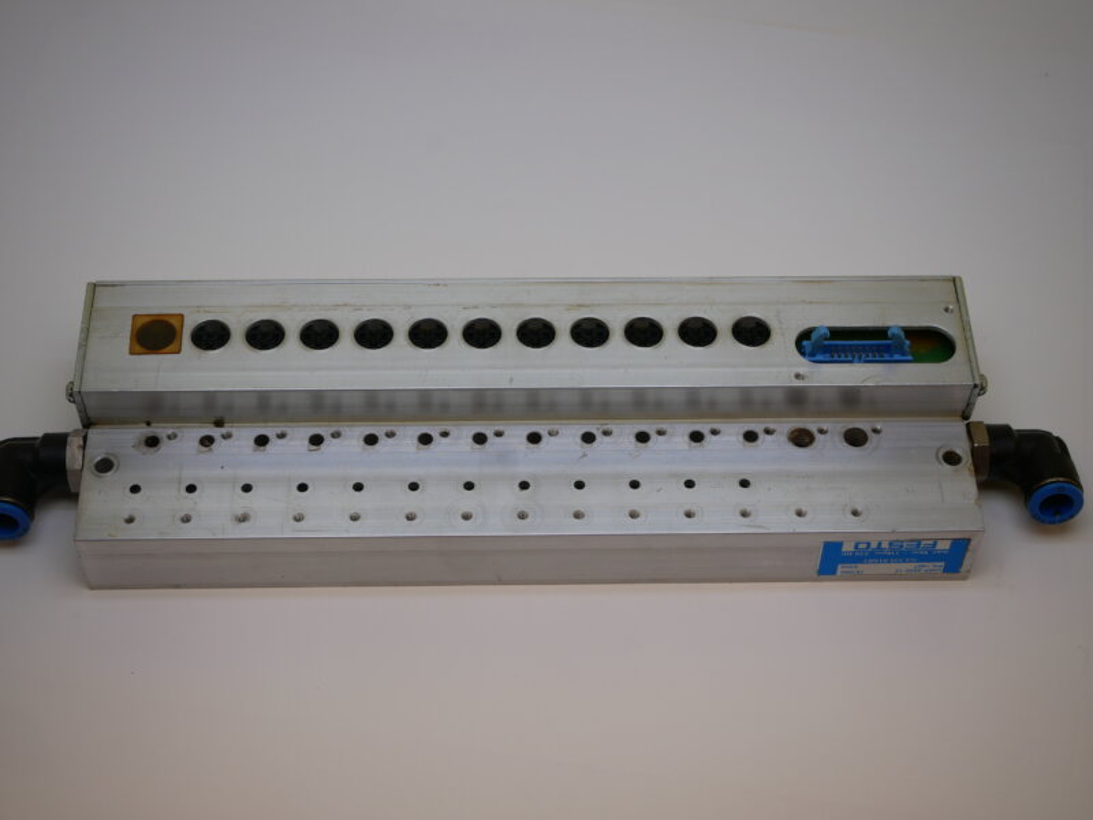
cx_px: 546
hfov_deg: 32.2
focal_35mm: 60
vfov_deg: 24.4
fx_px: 1894
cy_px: 410
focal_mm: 30
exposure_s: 1/250
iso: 200
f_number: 4
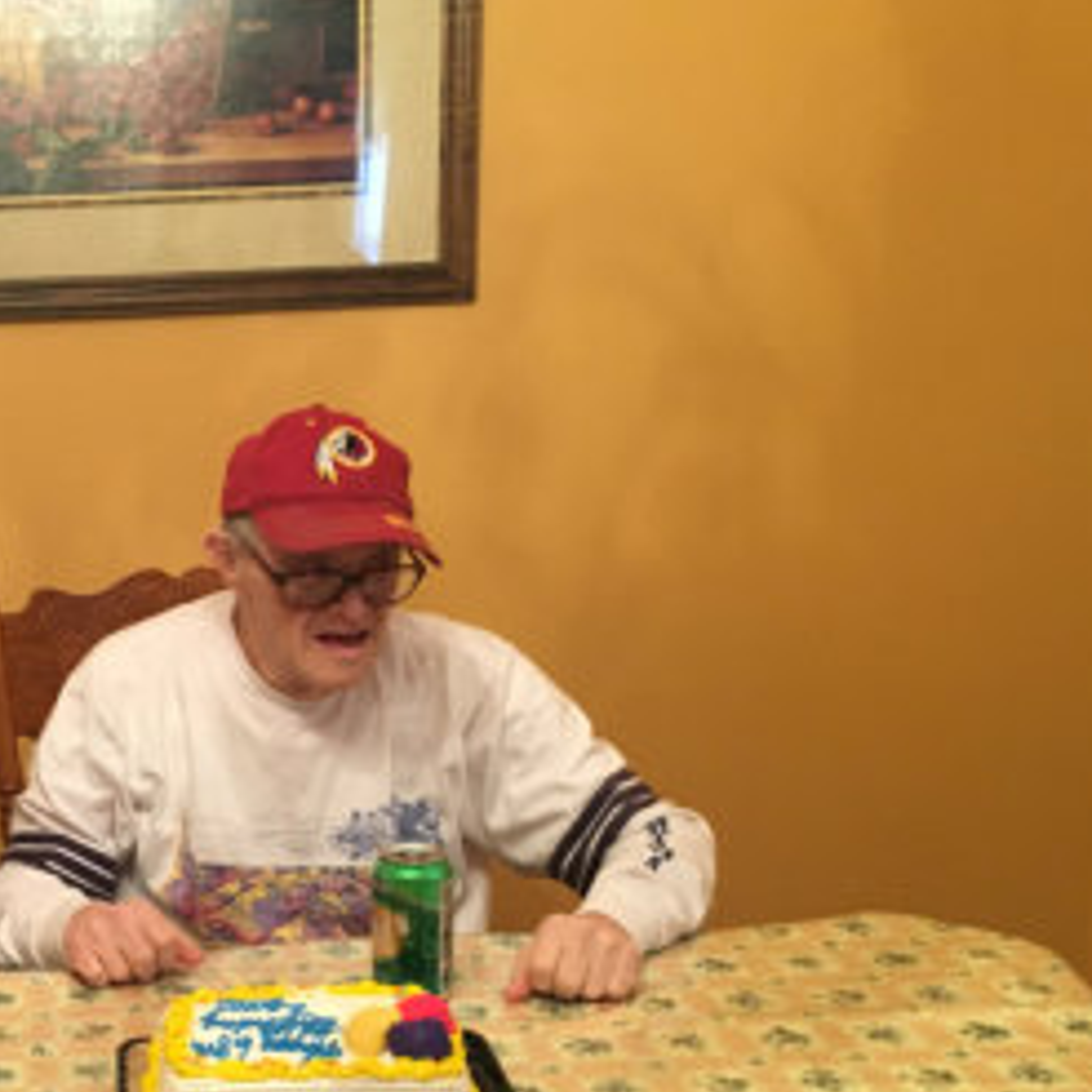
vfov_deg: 32.4
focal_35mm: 52
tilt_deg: -16.4
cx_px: 102
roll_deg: +1.7
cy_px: 752
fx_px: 1856
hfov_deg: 31.2
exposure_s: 1/30
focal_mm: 4.15
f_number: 2.2
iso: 160
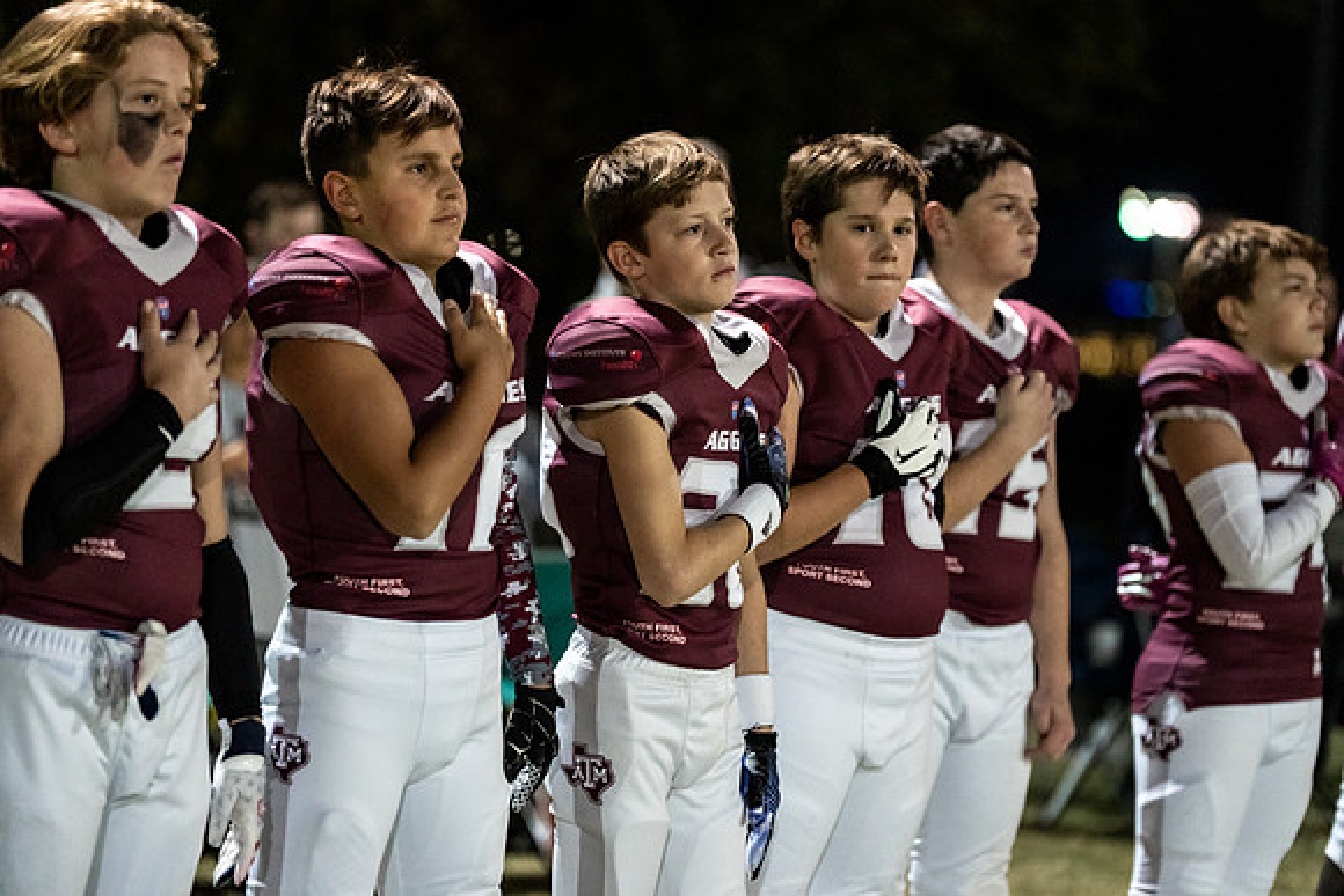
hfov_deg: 14.2
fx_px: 5377
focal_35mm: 144
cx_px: 672
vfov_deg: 9.5
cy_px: 448
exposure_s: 1/320
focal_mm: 144
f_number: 2.8
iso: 5000
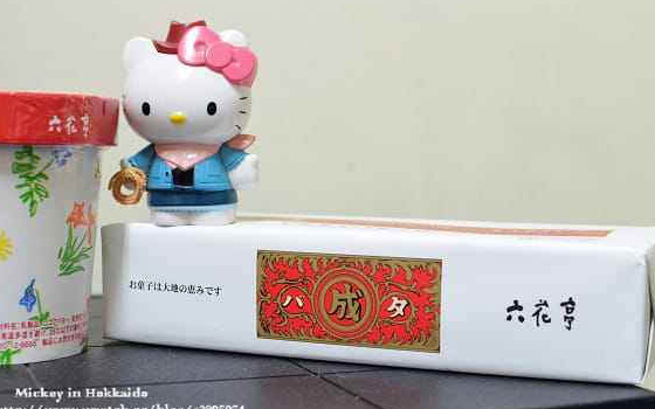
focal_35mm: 61
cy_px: 174
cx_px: 361
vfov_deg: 21.4
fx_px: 1081
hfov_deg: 33.7
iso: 1000
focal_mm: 35
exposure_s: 1/20
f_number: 4.5
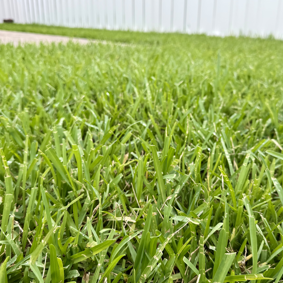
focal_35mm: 35
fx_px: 324
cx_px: 168
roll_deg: -0.9
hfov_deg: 47.0
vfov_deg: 47.2
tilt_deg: -20.6
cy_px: 146
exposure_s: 1/453
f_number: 1.78
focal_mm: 6.76
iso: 80
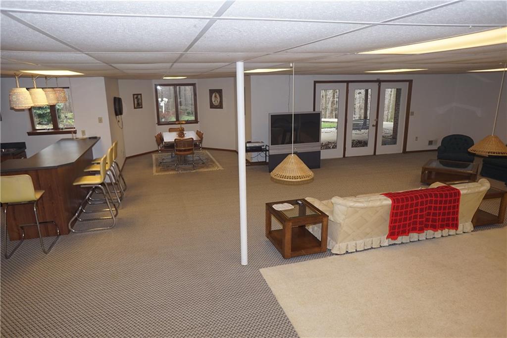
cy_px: 169
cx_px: 254
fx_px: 338
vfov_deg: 53.1
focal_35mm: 24
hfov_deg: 73.8
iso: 320
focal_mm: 16
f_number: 4
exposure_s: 1/160
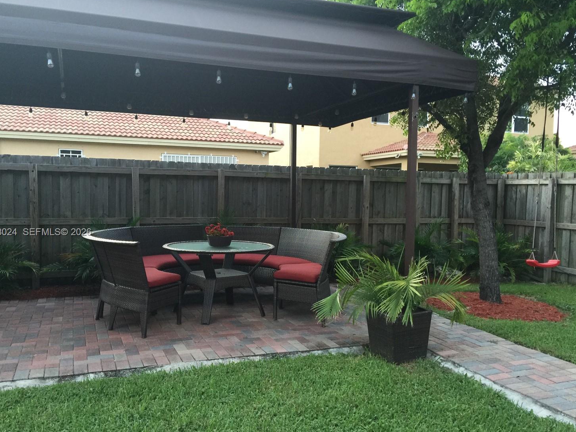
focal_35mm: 32
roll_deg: -1.7
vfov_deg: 44.1
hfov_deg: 56.8
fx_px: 533
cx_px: 286
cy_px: 233
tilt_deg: -3.5
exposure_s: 1/30
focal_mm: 4.15
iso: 50
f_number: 2.2
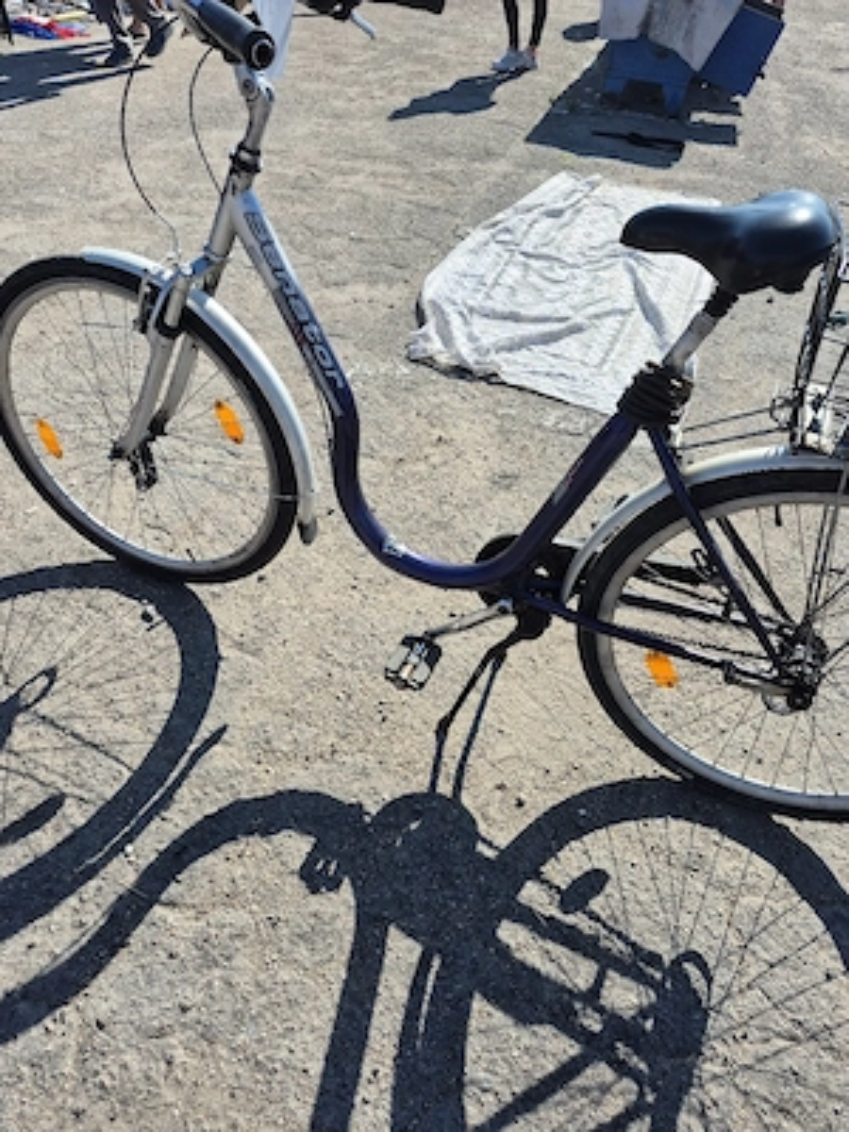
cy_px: 566
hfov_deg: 58.9
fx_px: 752
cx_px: 424
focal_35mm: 23
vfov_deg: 73.9
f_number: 1.8
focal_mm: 5.4
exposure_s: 1/2000
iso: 25
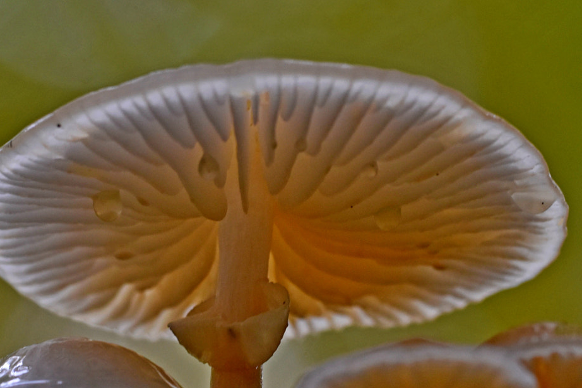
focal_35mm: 616
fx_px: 9961
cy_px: 397
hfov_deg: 3.3
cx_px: 239
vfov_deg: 2.2
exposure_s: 1/80
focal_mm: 185
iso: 800
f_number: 5.6
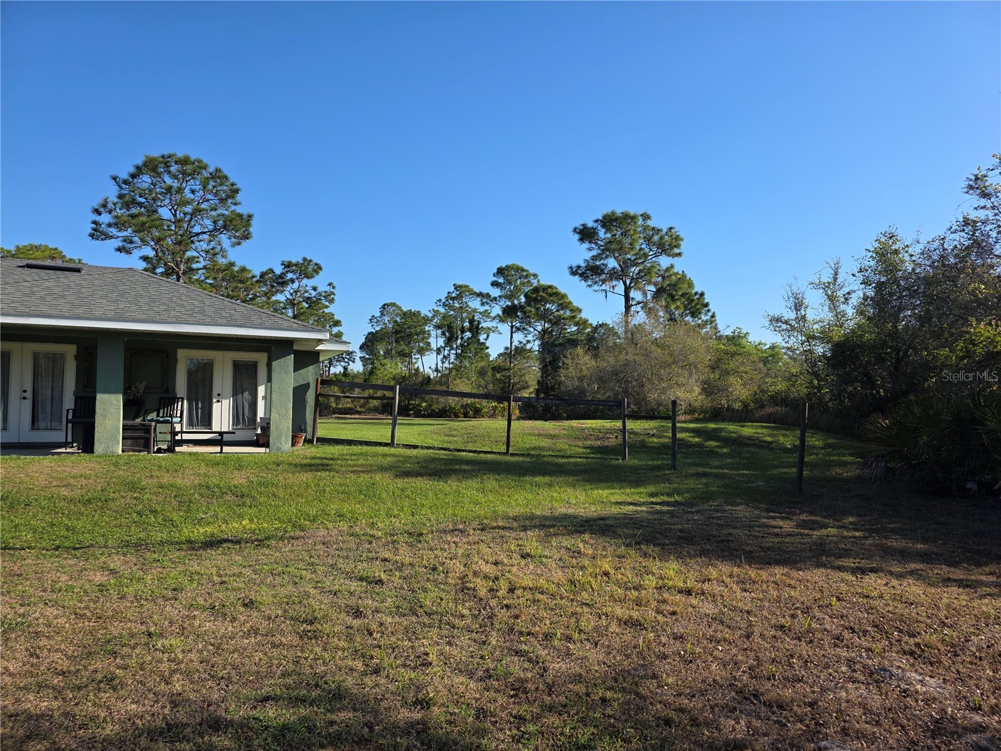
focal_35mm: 23
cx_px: 500
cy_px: 376
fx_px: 665
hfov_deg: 73.9
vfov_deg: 58.9
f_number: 1.7
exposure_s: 1/4333
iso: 80
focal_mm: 6.3
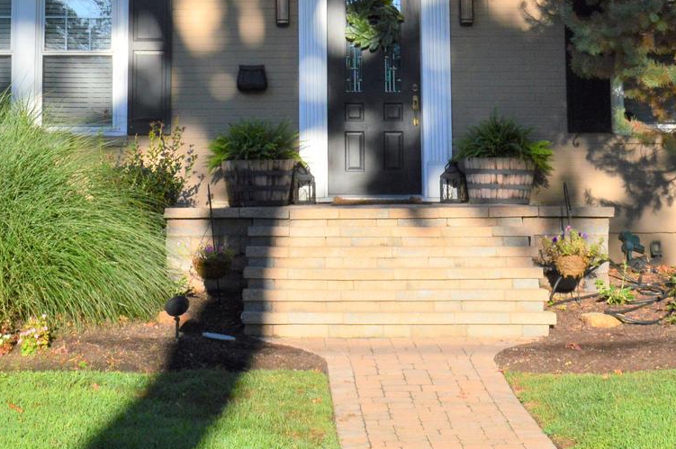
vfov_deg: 14.7
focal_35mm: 90
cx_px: 236
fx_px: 1688
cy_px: -83
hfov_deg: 22.6
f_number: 10
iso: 400
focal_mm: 22
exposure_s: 1/320
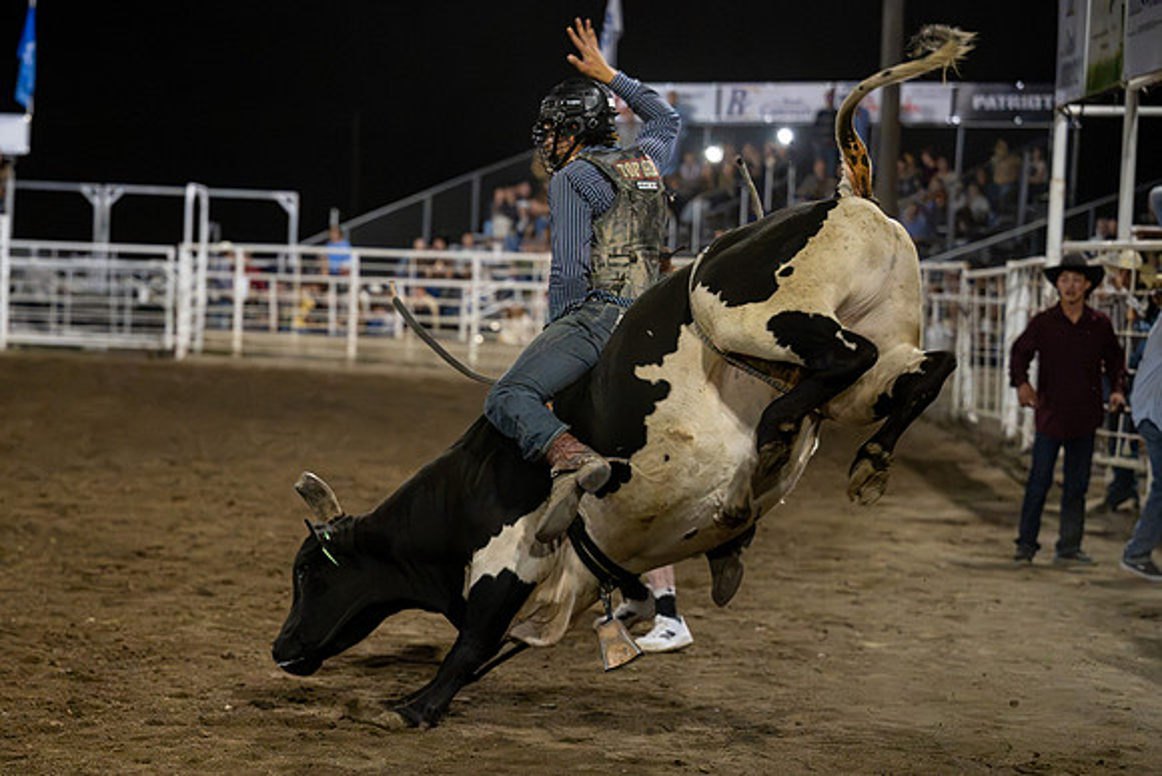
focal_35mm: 123
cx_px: 428
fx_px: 3969
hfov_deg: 16.6
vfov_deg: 11.1
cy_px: 548
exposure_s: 1/640
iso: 6400
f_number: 2.8
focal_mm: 87
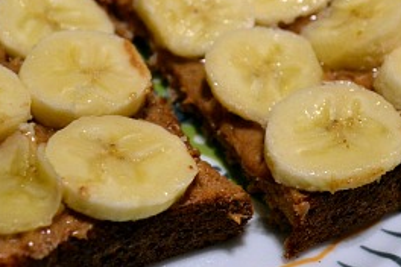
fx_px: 824
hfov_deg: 27.3
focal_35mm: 74
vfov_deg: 18.4
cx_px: 193
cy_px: 138
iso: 2500
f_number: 4.2
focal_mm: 26
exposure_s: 1/60
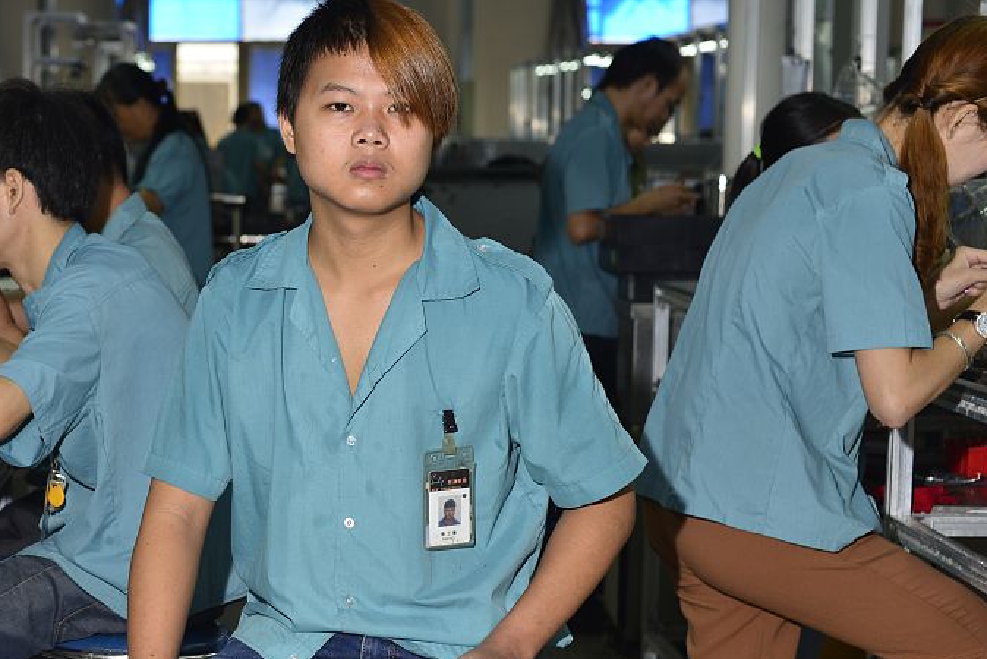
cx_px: 146
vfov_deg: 15.3
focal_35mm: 89
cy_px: 444
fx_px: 2441
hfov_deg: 22.4
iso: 100
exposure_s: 1/60
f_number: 5.6
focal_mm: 50
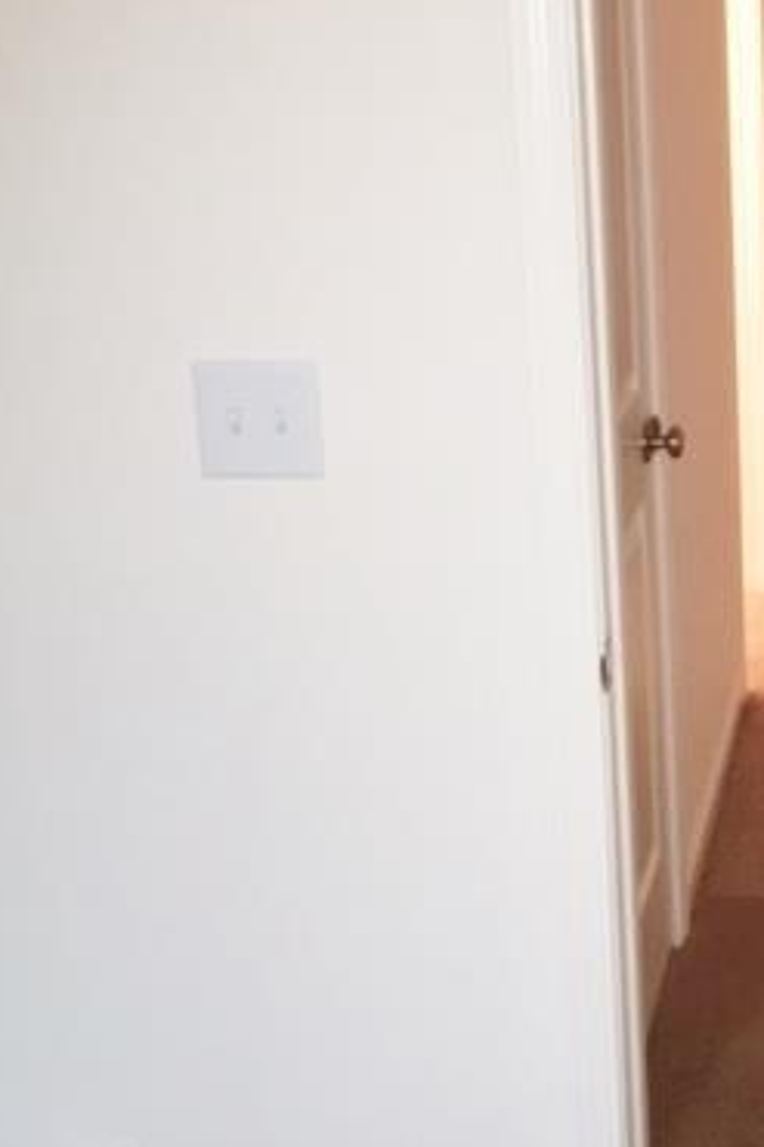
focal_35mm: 52
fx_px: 1657
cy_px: 414
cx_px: 869
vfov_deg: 37.9
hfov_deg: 24.1
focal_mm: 4.15
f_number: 2.2
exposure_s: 1/17
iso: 80
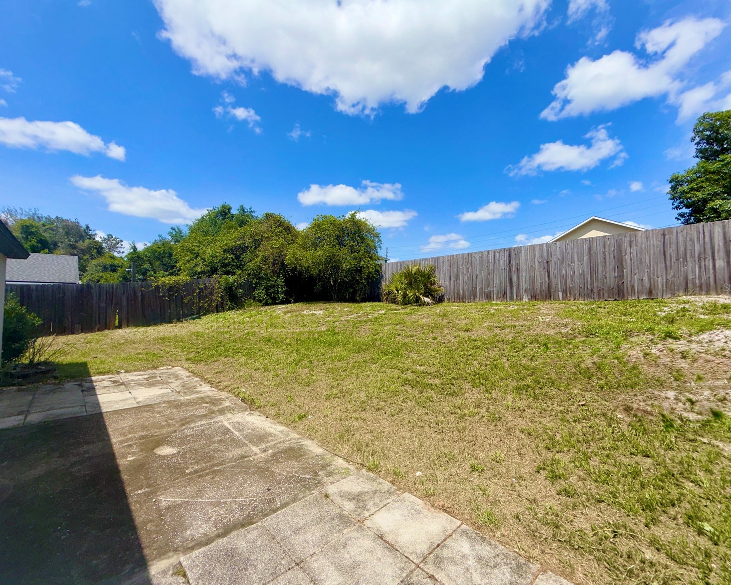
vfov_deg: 84.0
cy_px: 287
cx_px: 370
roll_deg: +0.7
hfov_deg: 96.8
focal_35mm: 15
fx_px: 324
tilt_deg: +0.3
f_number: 2.2
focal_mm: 2.22
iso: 16
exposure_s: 1/1534
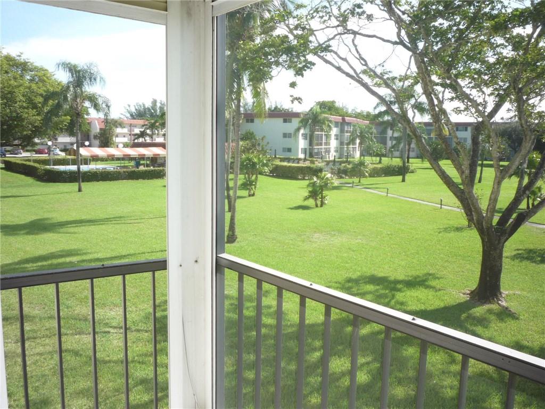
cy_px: 204
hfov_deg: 56.8
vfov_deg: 44.2
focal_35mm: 32
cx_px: 272
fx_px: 504
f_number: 4
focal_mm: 5.2
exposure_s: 1/160
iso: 100
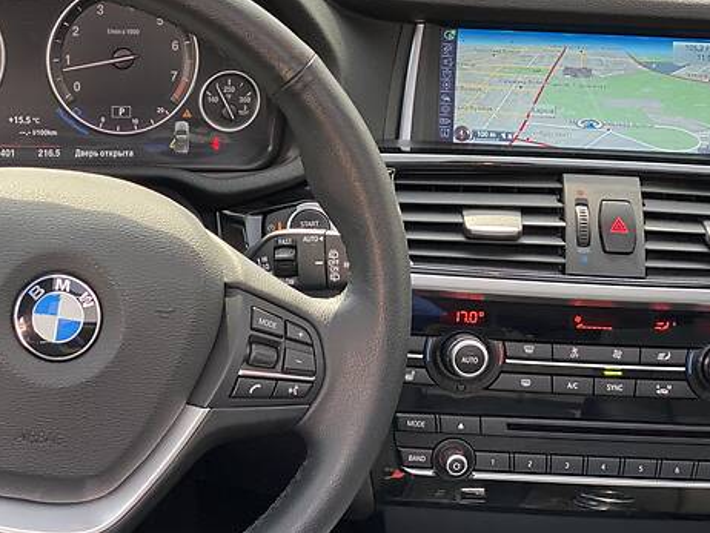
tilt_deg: -27.5
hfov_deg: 21.5
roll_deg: -3.7
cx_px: 144
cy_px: 235
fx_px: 1847
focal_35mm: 90
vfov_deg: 16.4
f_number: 2
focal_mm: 6
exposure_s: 1/122
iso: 160
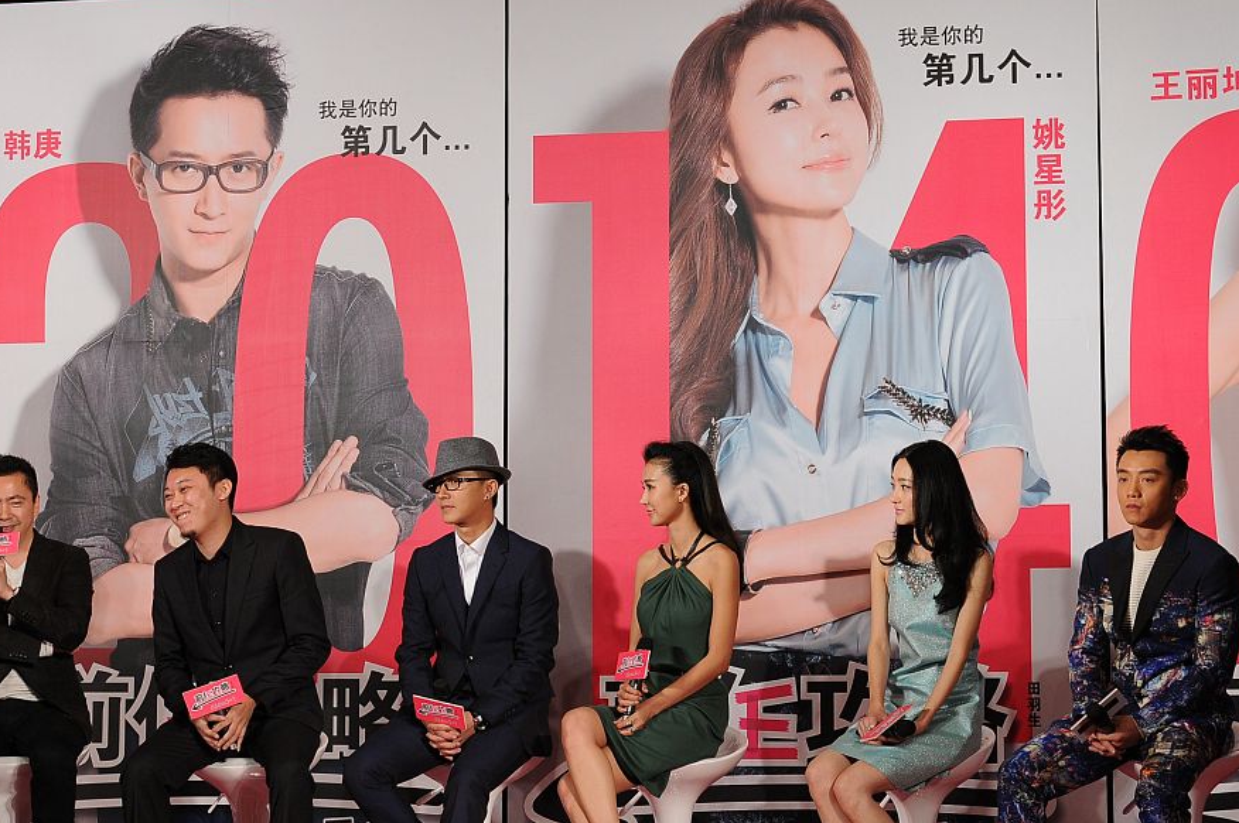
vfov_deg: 18.4
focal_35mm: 74
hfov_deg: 27.3
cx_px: 719
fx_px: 2544
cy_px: 462
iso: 400
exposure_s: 1/160
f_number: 3.5
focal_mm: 36
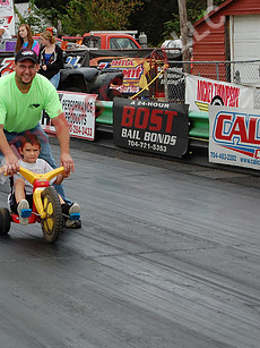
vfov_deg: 13.2
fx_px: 1502
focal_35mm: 150
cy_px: 151
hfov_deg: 9.8
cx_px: 29
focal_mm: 55
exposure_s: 1/1000
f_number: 5.6
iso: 400
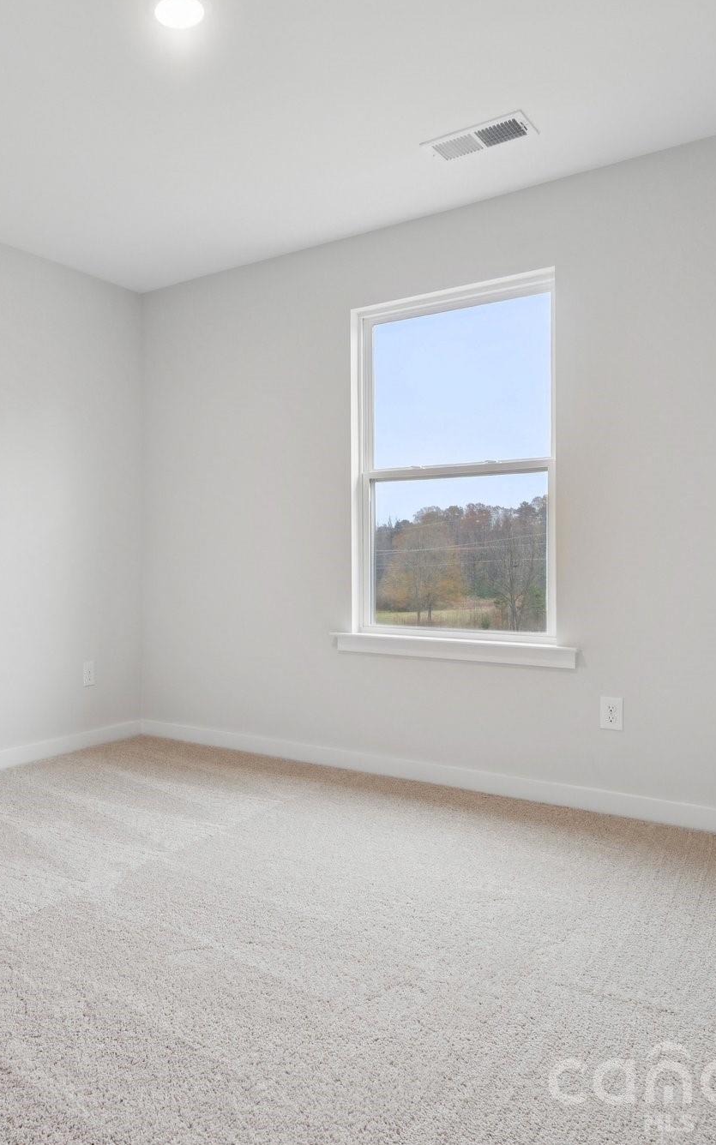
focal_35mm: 25
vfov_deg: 72.5
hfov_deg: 47.6
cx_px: 186
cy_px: 562
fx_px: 781
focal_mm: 16
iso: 640
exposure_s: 1/50
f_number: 8
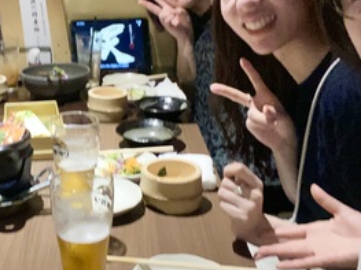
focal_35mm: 56
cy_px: 118
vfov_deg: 26.1
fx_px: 584
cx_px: 71
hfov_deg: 33.4
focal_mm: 2.71
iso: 800
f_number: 2.2
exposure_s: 1/22
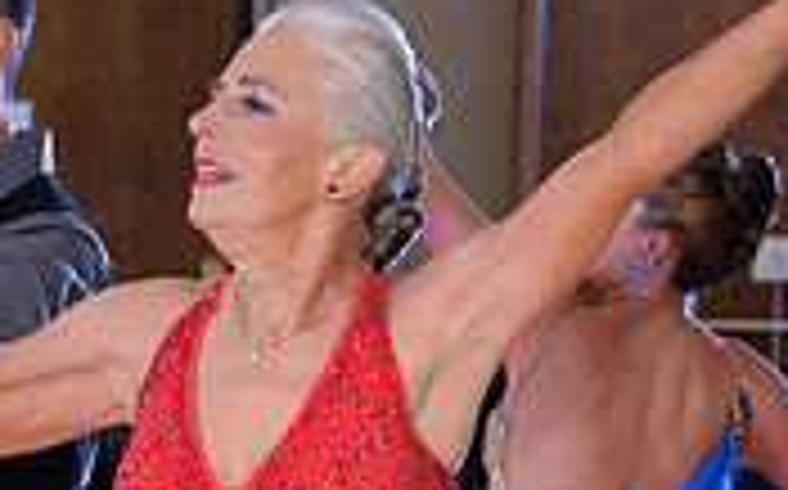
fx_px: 5643
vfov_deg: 4.9
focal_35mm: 263
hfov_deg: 8.0
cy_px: 778
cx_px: 182
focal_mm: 78
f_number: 5
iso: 1600
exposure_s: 1/250
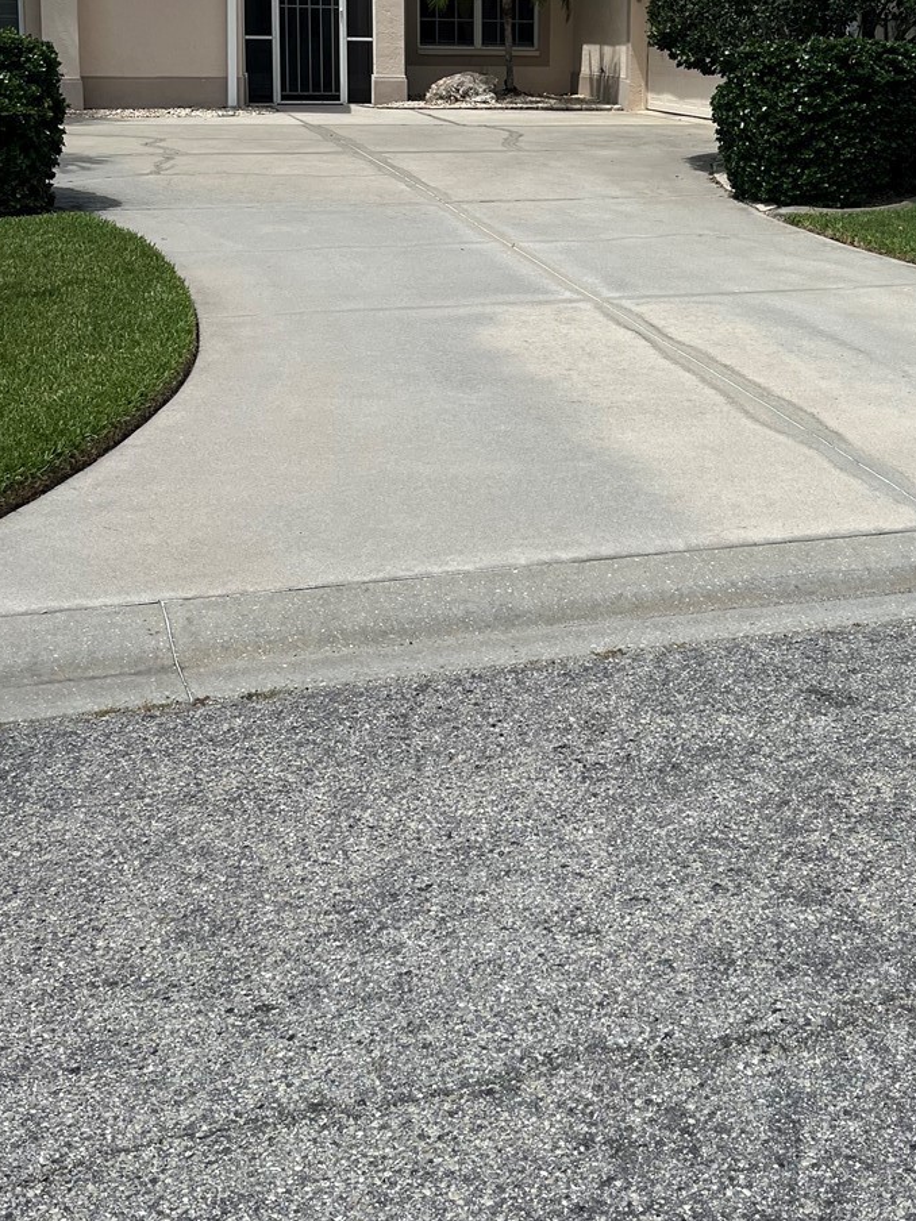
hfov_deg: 31.2
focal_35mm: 46
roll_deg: -1.6
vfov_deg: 39.5
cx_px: 643
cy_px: 232
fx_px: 1623
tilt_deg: -7.9
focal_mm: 5.1
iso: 50
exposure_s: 1/6494
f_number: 1.6
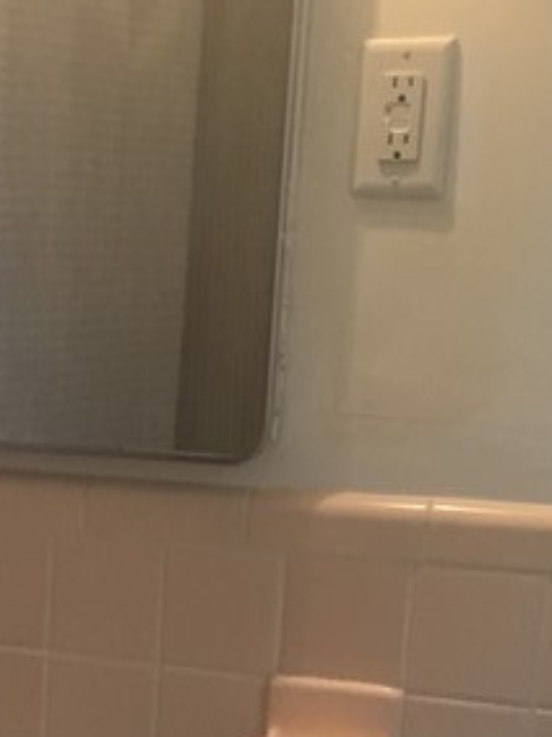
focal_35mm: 105
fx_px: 2234
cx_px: -206
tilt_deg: -15.0
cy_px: 813
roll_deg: -0.2
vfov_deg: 18.0
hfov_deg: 13.5
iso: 32
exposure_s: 1/15
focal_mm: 4.15
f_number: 2.2
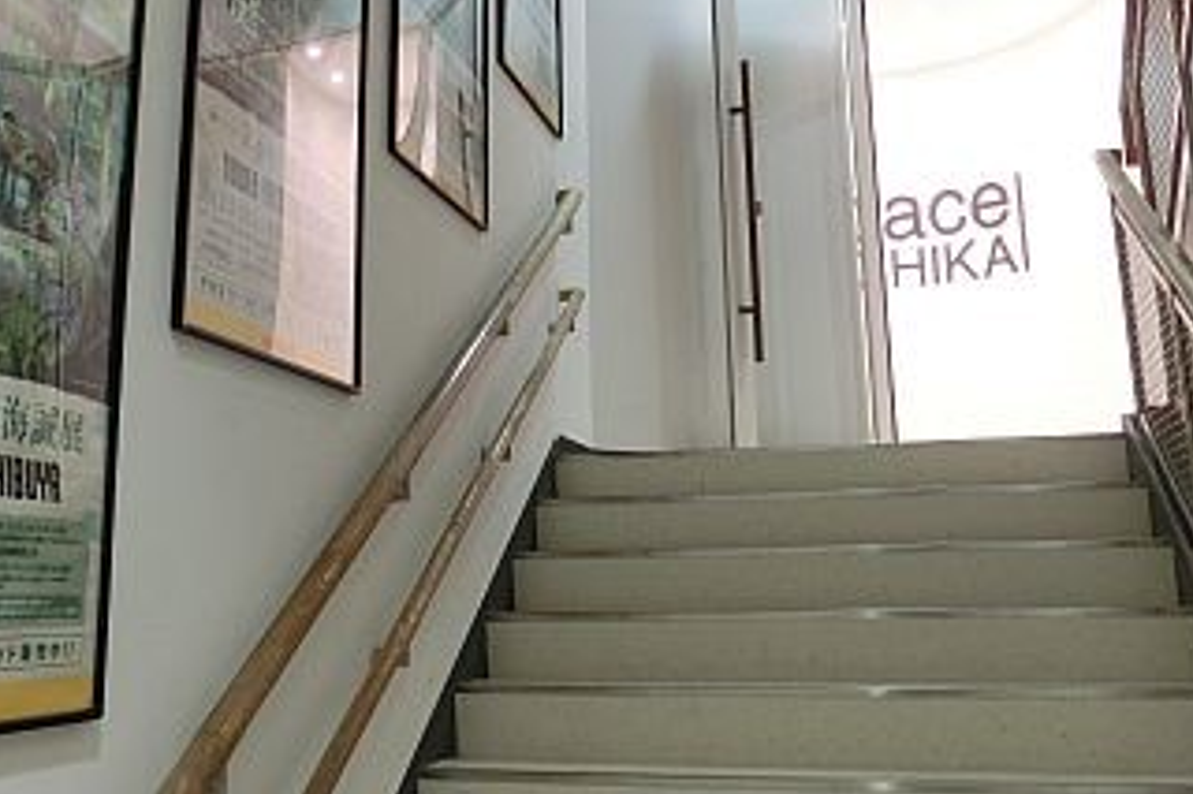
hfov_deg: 47.3
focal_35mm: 41
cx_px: 503
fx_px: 1358
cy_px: 235
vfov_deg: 32.2
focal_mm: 5
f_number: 3
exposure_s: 1/60
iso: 250
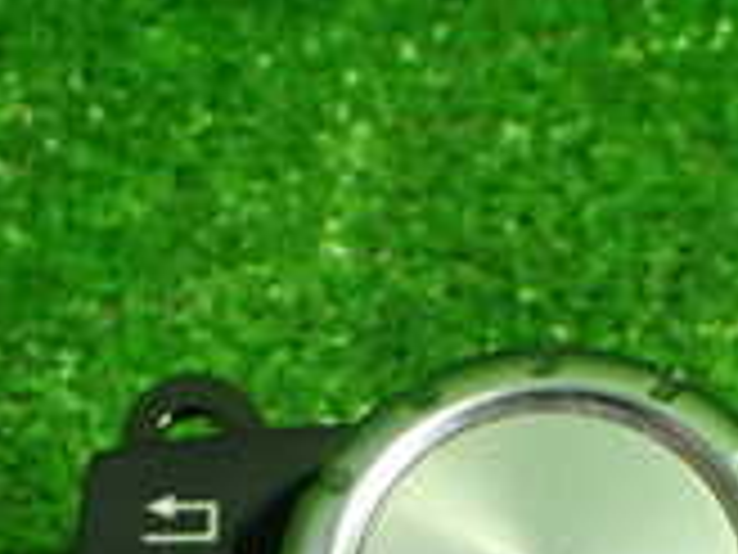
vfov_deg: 12.8
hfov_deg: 17.7
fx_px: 2345
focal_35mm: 110
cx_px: 590
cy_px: 829
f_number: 2.3
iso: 800
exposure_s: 1/80
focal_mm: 5.4
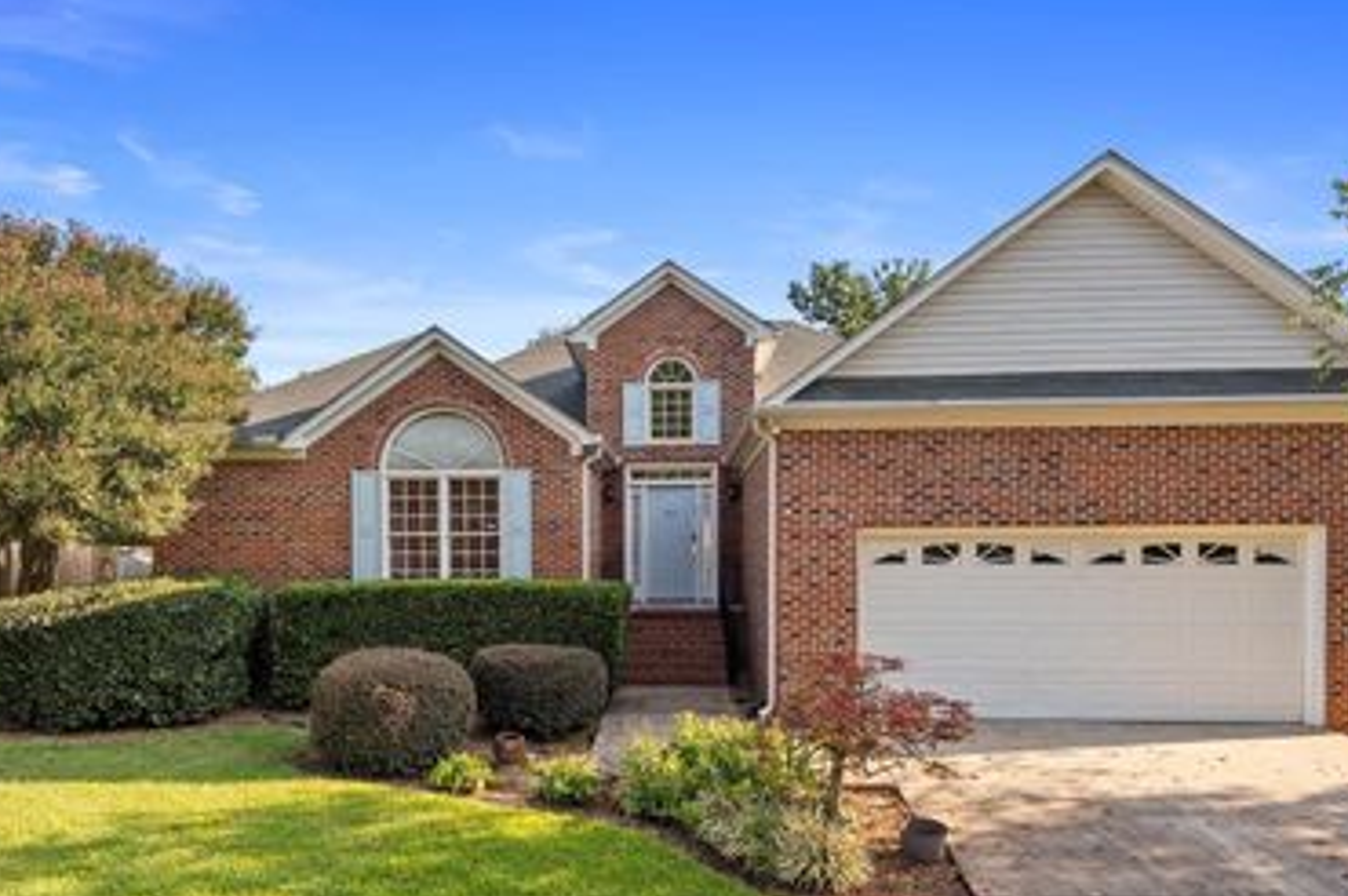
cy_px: 592
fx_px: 896
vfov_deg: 52.2
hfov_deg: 73.8
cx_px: 619
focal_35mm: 24
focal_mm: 17.7
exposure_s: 1/400
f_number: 5.6
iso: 400
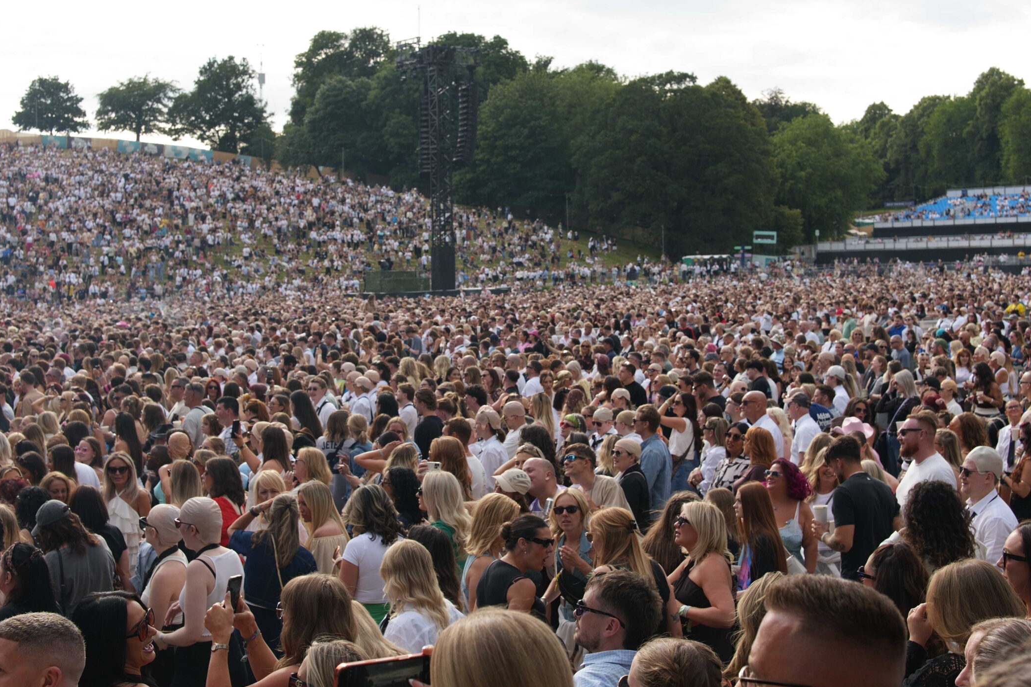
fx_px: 1421
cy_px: 291
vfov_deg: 27.2
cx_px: 518
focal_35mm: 50
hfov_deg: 39.9
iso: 160
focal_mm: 27
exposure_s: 1/500
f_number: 5
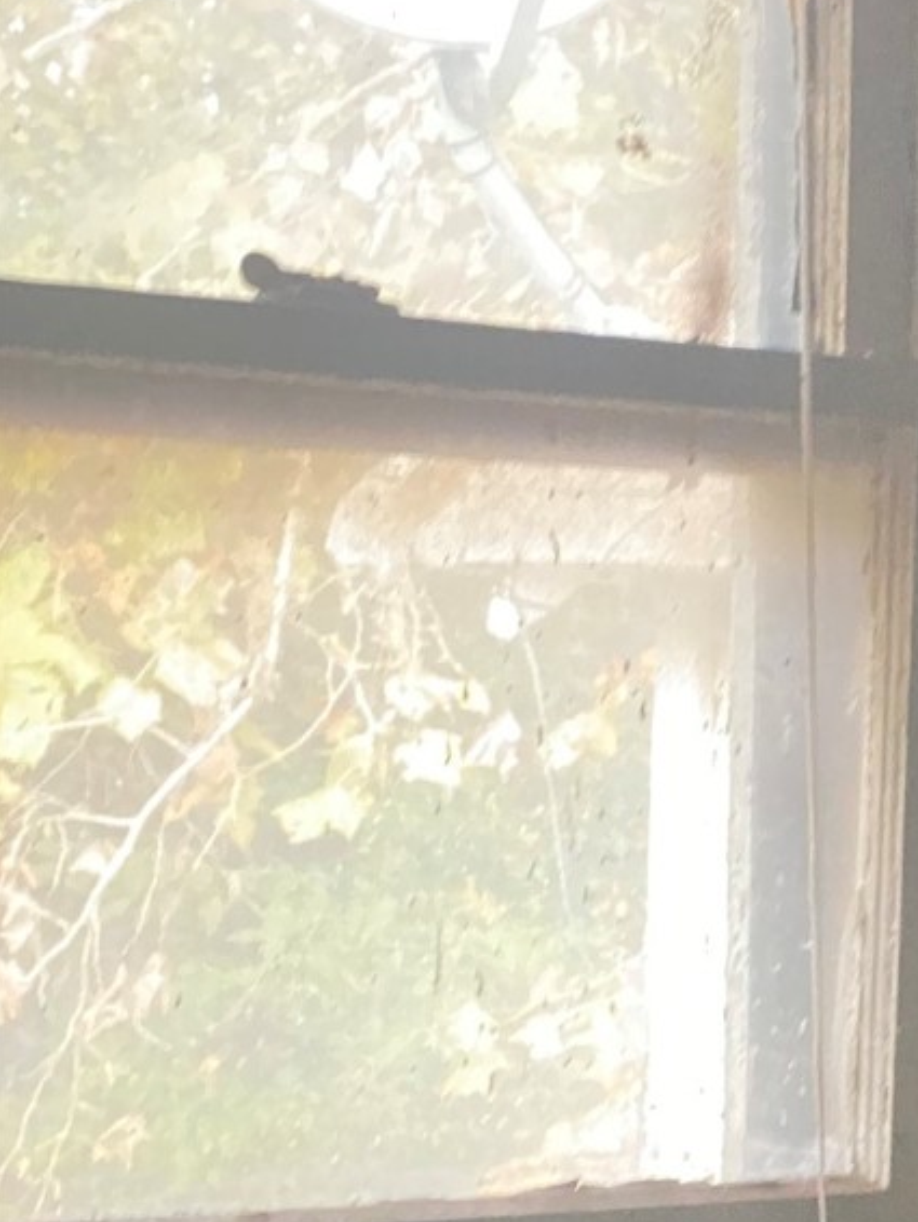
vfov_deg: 13.7
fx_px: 4982
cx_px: 1236
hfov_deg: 10.3
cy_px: 1388
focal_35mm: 141
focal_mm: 6
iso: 800
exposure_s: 1/31
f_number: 2
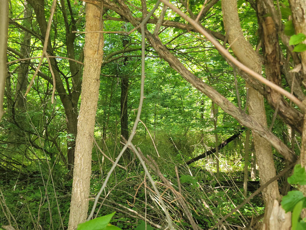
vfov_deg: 53.1
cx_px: 153
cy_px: 115
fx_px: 230
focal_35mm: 26
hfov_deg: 67.3
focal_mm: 5.4
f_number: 1.8
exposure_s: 1/120
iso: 50
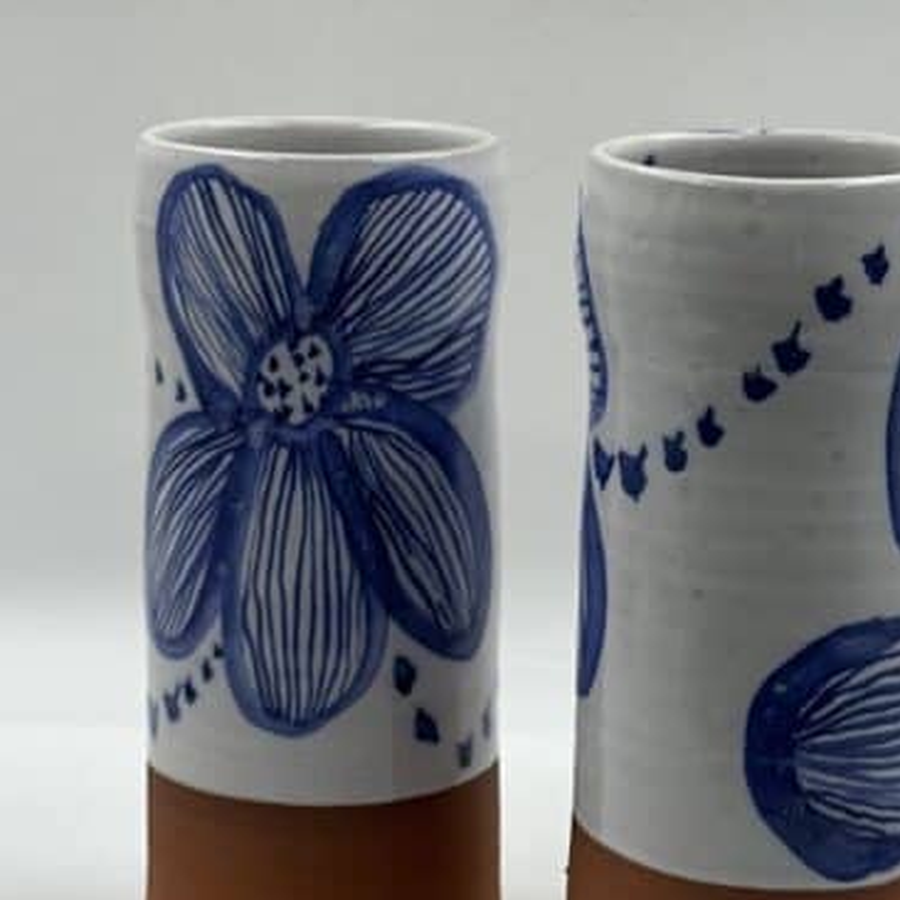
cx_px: 540
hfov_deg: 18.7
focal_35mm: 93
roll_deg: -1.4
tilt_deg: -16.5
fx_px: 2736
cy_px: 530
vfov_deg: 18.7
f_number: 1.78
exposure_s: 1/428
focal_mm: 6.86
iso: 64
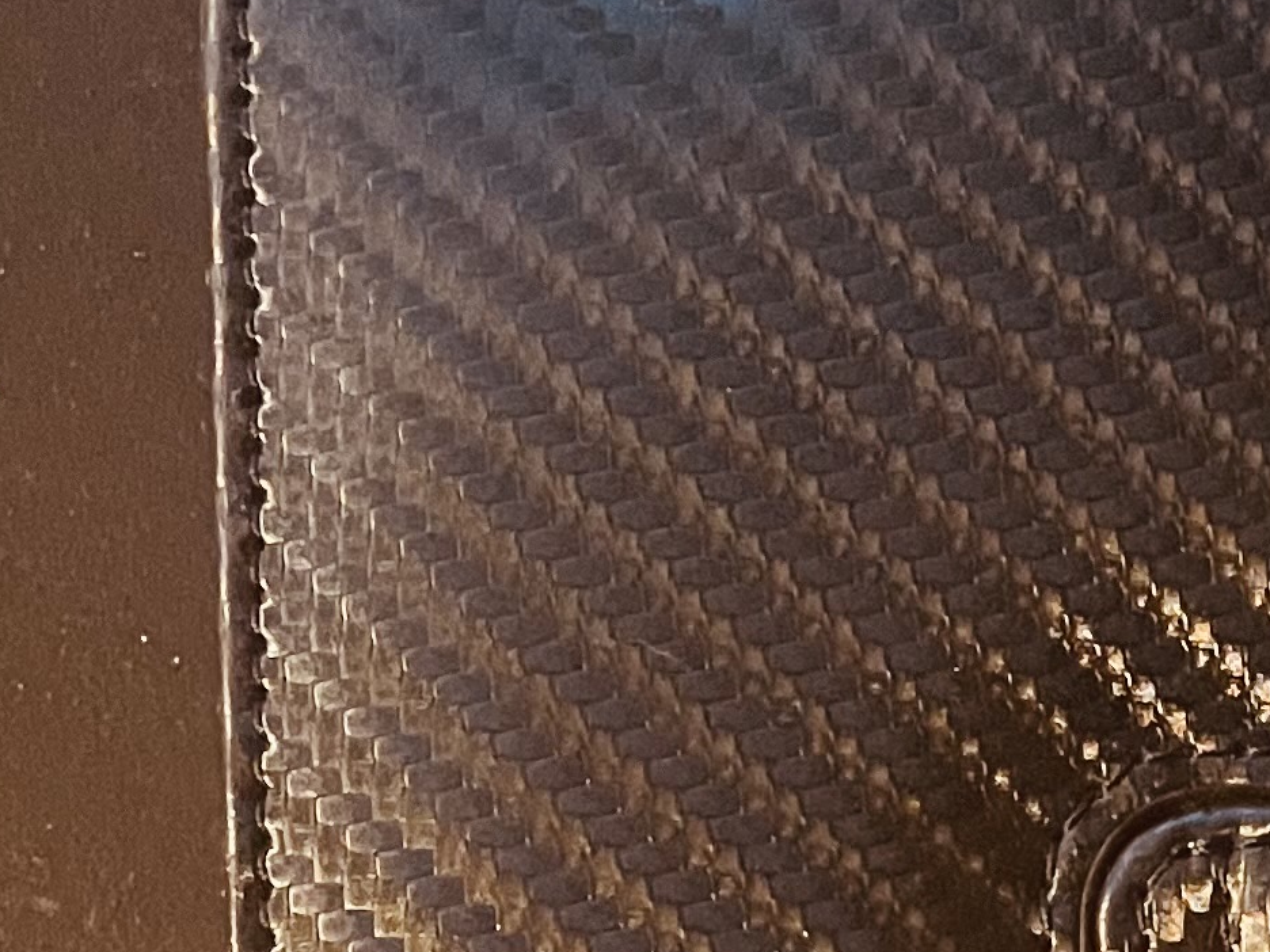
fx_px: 4109
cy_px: 1775
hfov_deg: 15.8
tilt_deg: -84.1
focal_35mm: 112
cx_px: 2034
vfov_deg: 12.0
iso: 500
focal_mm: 4.2
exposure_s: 1/33
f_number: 1.6
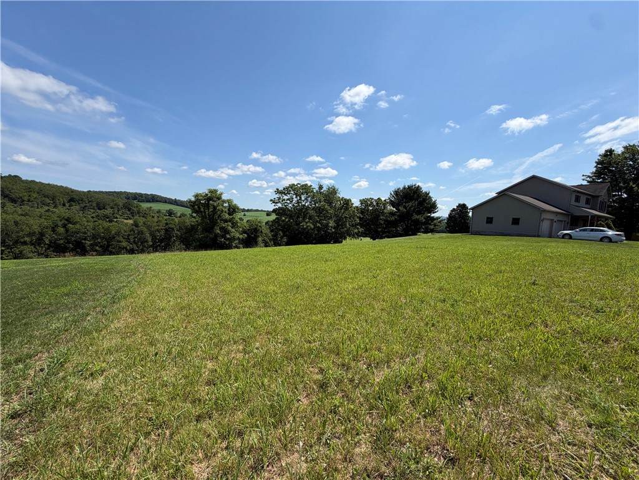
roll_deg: -3.9
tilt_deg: -5.5
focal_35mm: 14
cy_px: 240
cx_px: 320
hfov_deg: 102.1
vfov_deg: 85.7
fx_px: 258
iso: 20
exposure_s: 1/1105
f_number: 2.2
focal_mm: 2.22
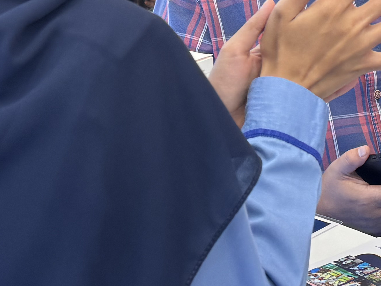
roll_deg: +3.8
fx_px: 1145
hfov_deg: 18.8
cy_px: -80
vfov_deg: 13.7
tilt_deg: -8.5
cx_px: 292
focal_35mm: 104
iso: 125
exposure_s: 1/100
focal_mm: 6.76
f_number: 1.78
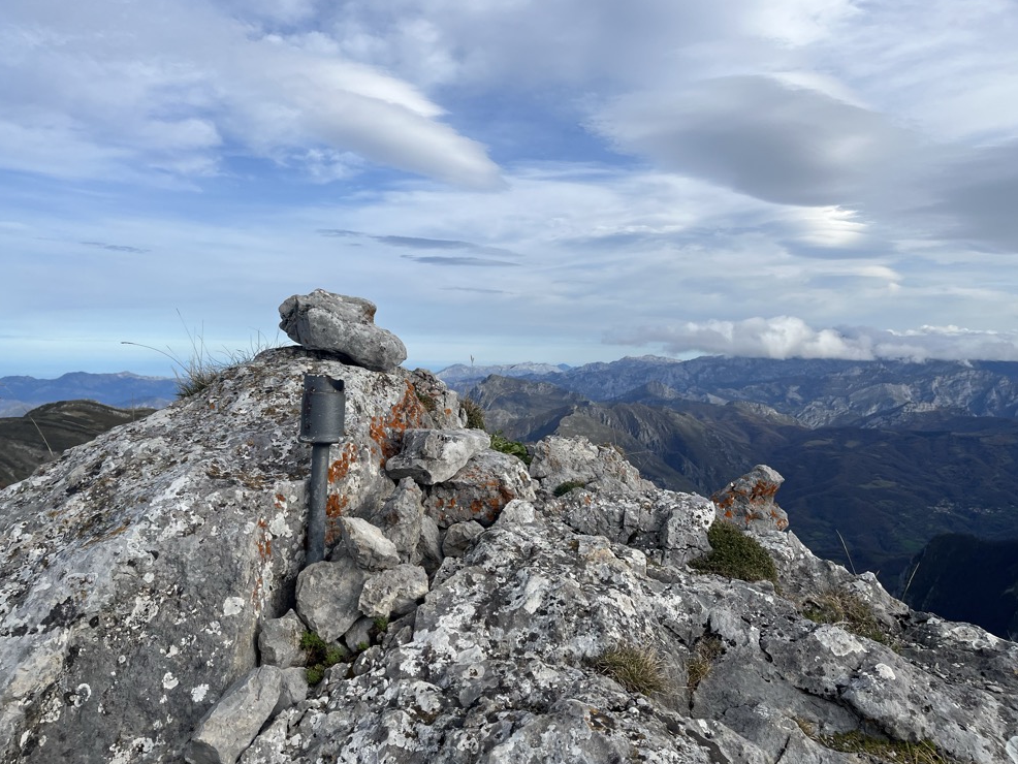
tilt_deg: -3.5
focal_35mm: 27
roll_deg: -0.7
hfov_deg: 65.3
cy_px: 376
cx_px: 518
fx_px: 794
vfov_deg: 51.4
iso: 50
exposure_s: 1/4016
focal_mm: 5.1
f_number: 1.6
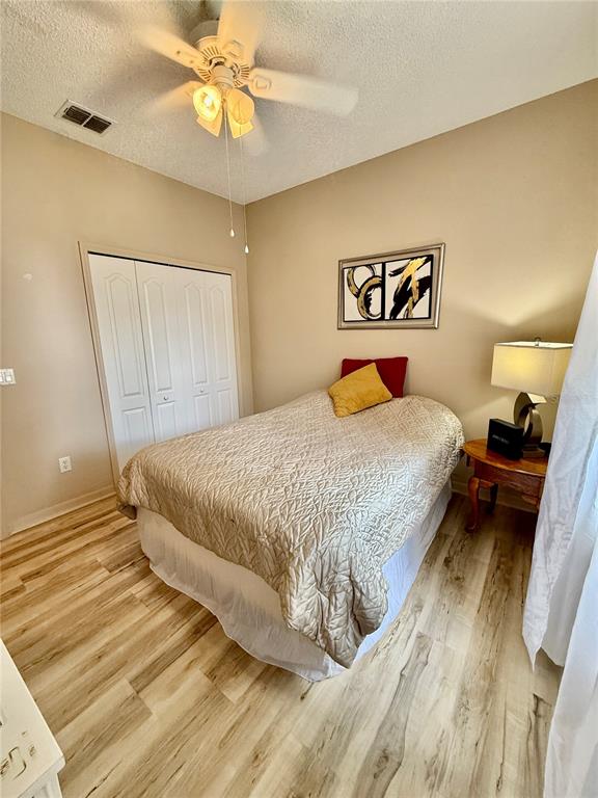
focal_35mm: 14
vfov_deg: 102.1
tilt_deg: -11.4
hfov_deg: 85.7
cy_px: 399
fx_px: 322
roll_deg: +1.4
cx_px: 299
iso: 250
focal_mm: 2.22
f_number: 2.2
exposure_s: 1/120
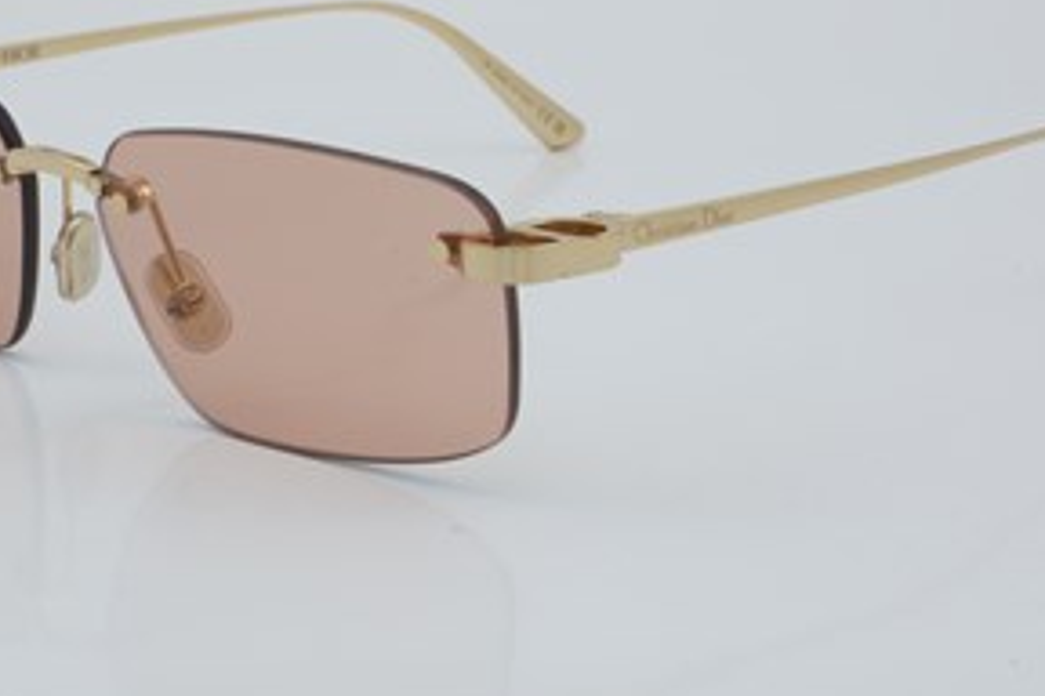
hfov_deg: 19.6
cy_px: 243
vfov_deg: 13.1
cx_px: 457
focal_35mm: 104
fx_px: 3019
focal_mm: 50
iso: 100
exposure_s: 1/4
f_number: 29
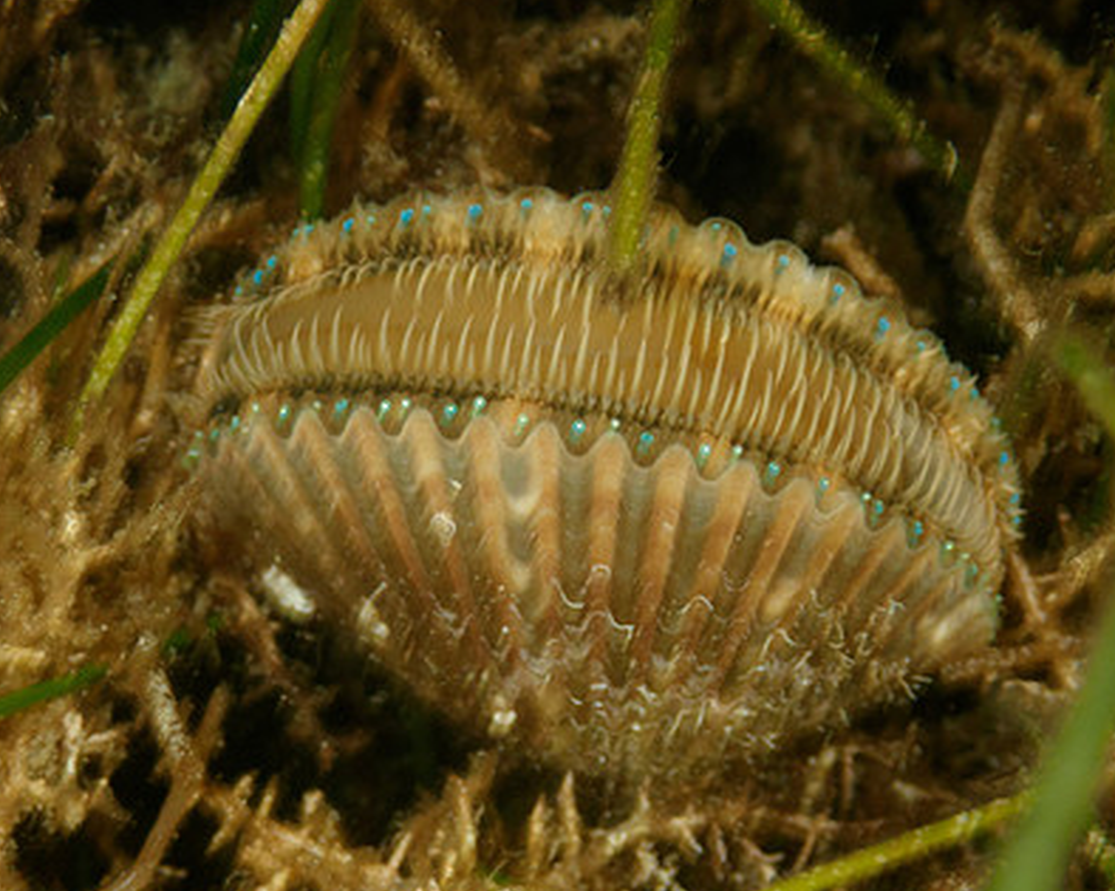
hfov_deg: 18.8
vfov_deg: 15.1
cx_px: 458
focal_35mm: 102
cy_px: 553
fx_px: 3365
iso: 200
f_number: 3.9
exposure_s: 1/60
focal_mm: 12.73
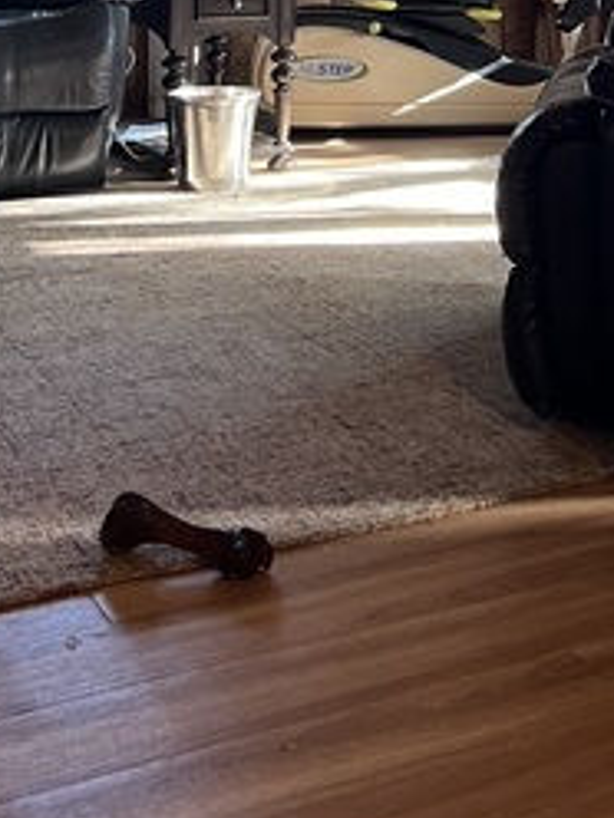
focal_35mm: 70
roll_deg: -0.3
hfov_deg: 20.6
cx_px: 541
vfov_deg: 25.6
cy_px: -97
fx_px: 1655
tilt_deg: +0.1
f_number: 1.5
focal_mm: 5.7
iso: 160
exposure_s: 1/60
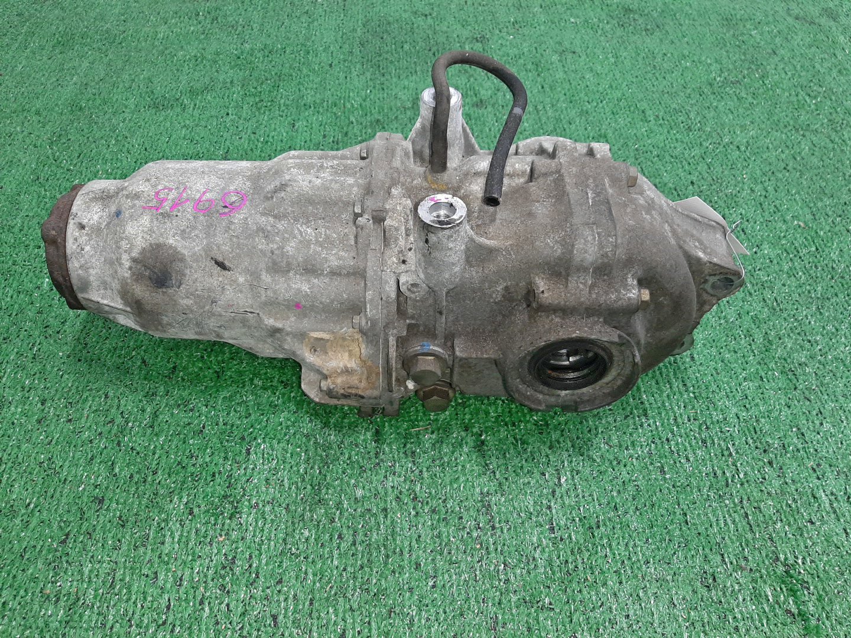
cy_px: 319
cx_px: 426
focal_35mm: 26
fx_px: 639
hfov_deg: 67.3
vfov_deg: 53.1
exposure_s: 1/50
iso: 225
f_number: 1.7
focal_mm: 3.93
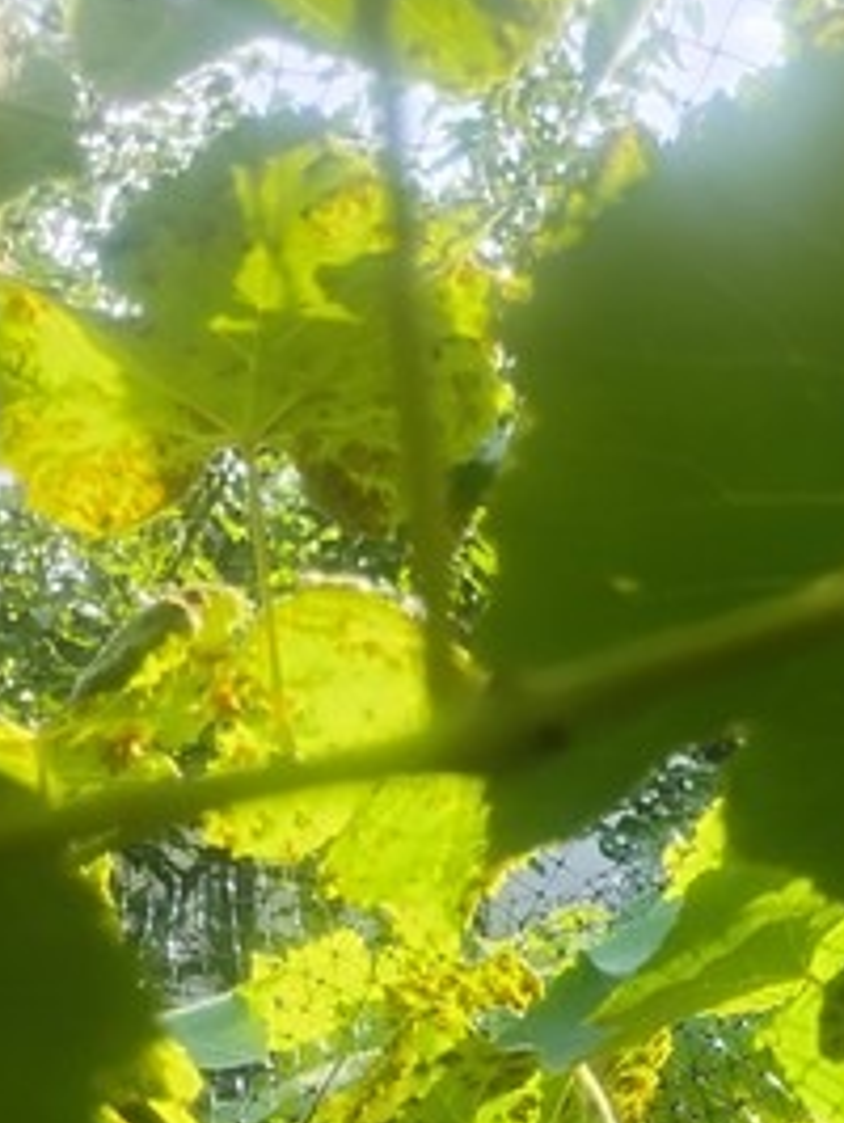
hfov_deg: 17.5
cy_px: 1615
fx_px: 2726
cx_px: 620
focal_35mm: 84
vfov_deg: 20.4
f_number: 1.8
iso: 100
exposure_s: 1/100
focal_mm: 4.26
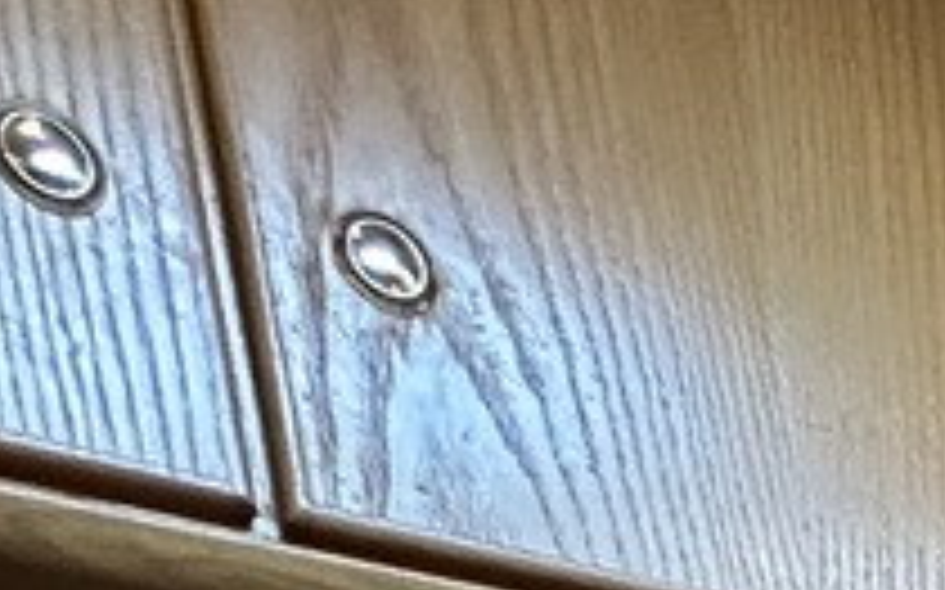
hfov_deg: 17.1
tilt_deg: -14.4
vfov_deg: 9.7
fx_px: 2188
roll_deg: +1.2
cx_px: 1940
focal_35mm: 85
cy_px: 1986
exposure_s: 1/93
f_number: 2.2
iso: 320
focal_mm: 2.22
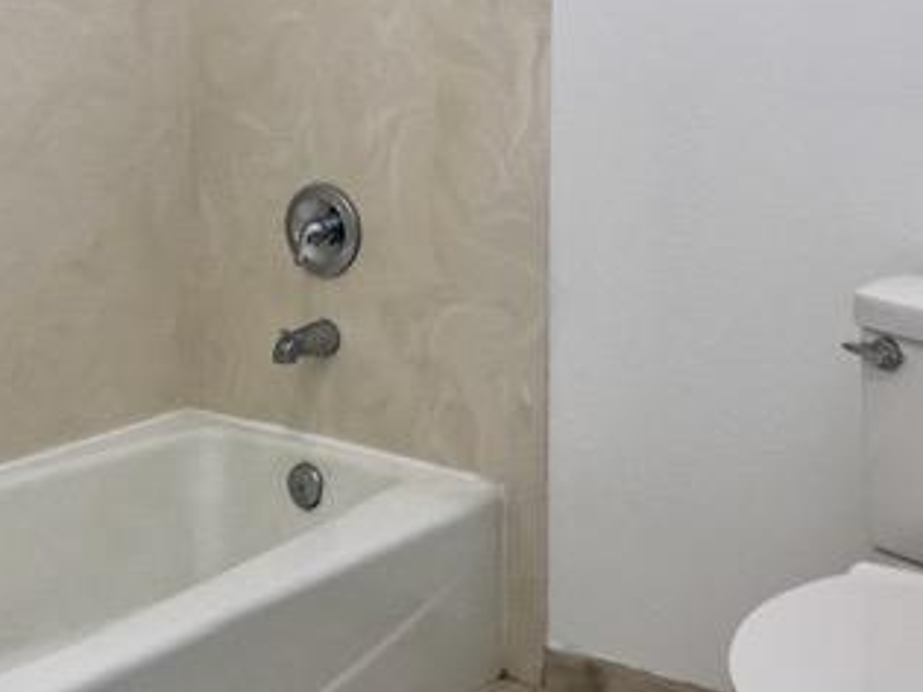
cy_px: 152
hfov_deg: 32.1
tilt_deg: -5.8
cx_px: 223
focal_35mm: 59
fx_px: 1573
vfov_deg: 24.5
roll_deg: +0.8
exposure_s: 1/120
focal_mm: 4.15
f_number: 2.2
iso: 40
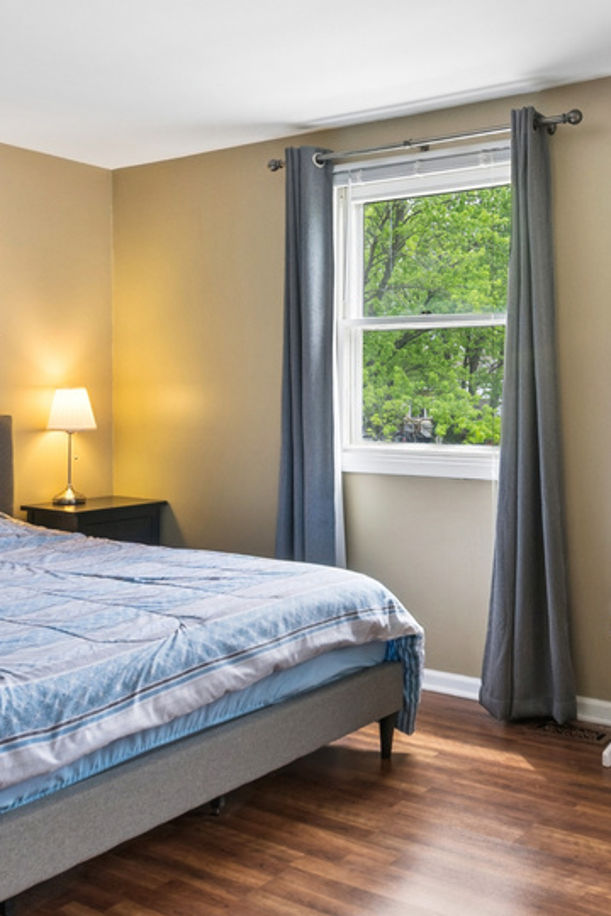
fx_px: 916
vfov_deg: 53.1
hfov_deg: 36.6
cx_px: 399
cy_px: 419
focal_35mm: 36
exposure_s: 1/40
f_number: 10
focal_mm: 12
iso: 200
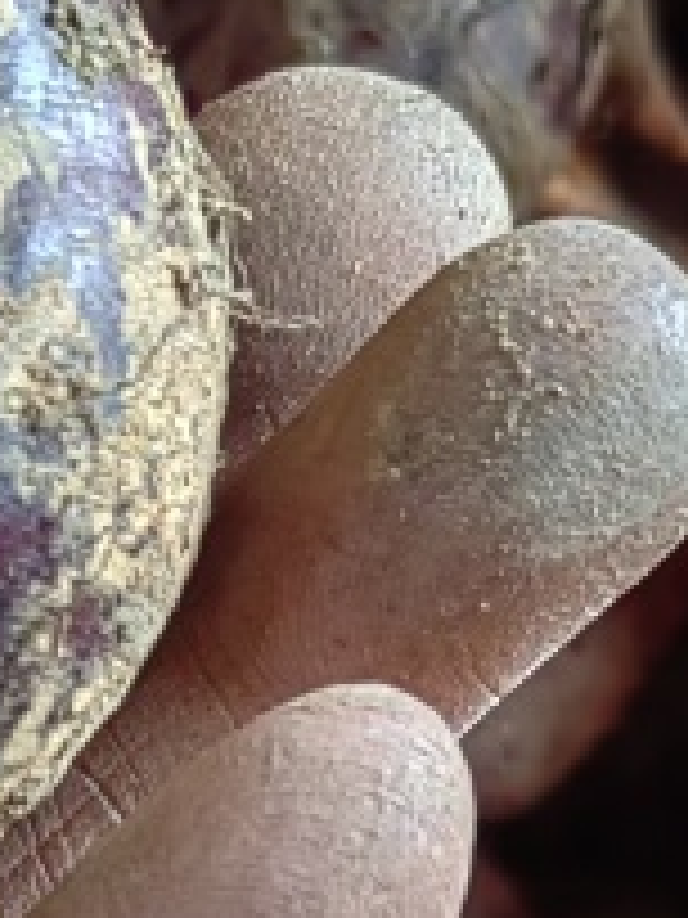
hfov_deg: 10.3
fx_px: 3737
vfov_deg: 13.4
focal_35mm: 141
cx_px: -211
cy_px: 1280
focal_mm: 5.52
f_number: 1.9
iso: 160
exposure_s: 1/100
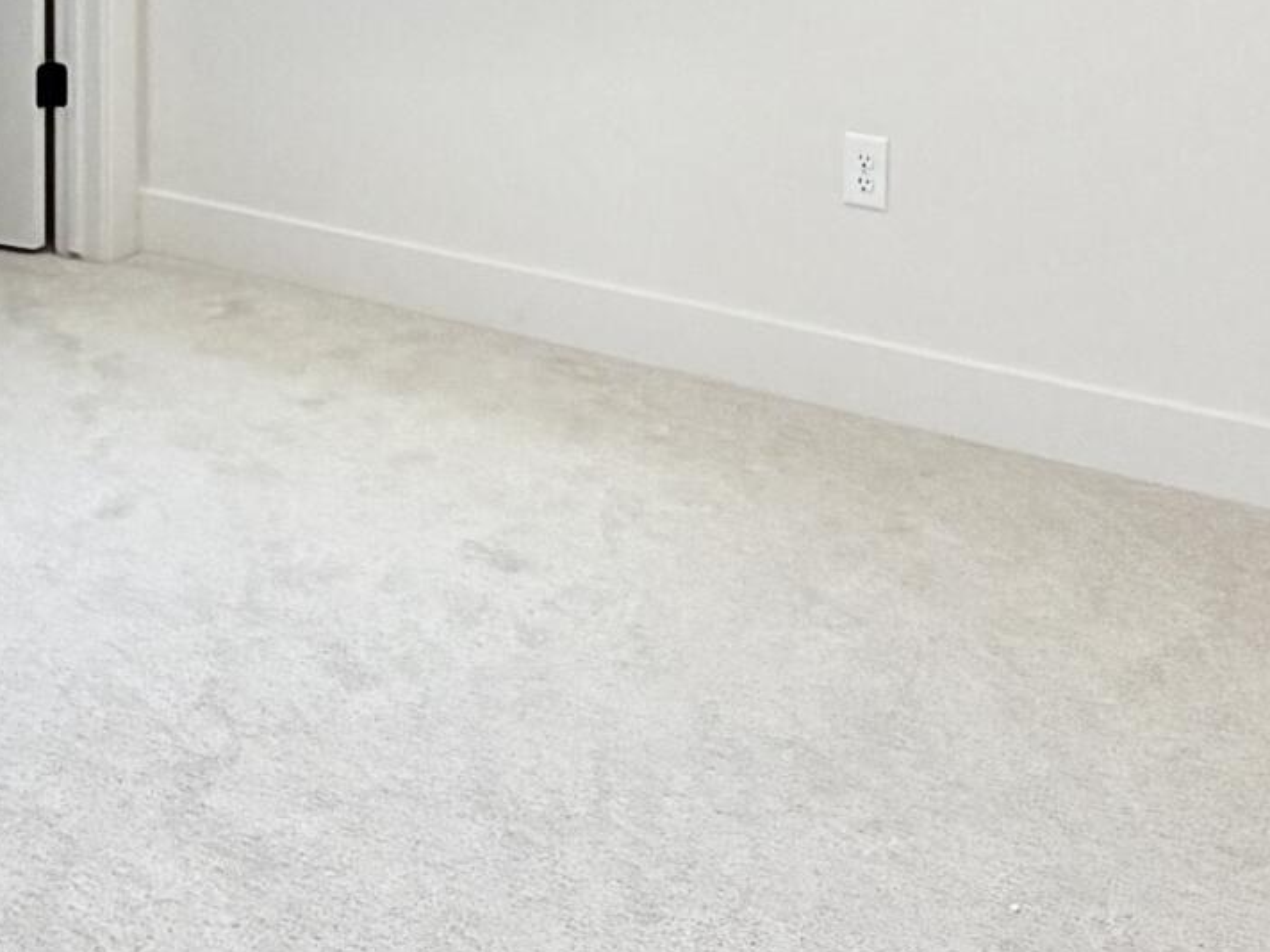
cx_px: 410
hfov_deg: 32.4
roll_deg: +0.2
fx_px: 2165
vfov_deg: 21.9
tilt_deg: -1.5
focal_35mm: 59
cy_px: -342
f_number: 2.2
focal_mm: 2.22
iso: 50
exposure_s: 1/154
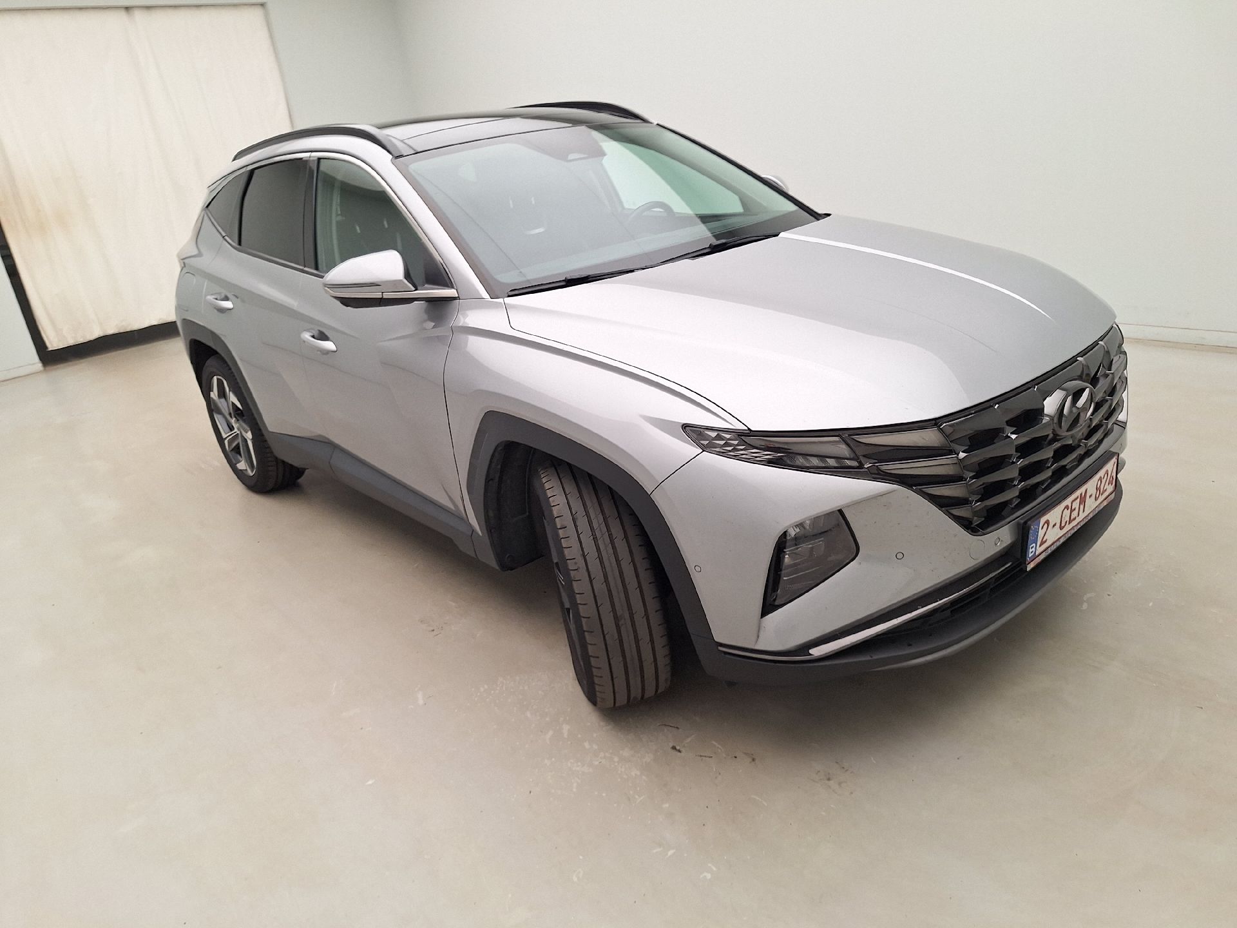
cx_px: 618
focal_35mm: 23
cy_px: 464
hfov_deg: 73.9
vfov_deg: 58.9
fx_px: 822
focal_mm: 5.54
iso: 40
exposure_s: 1/100
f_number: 1.8
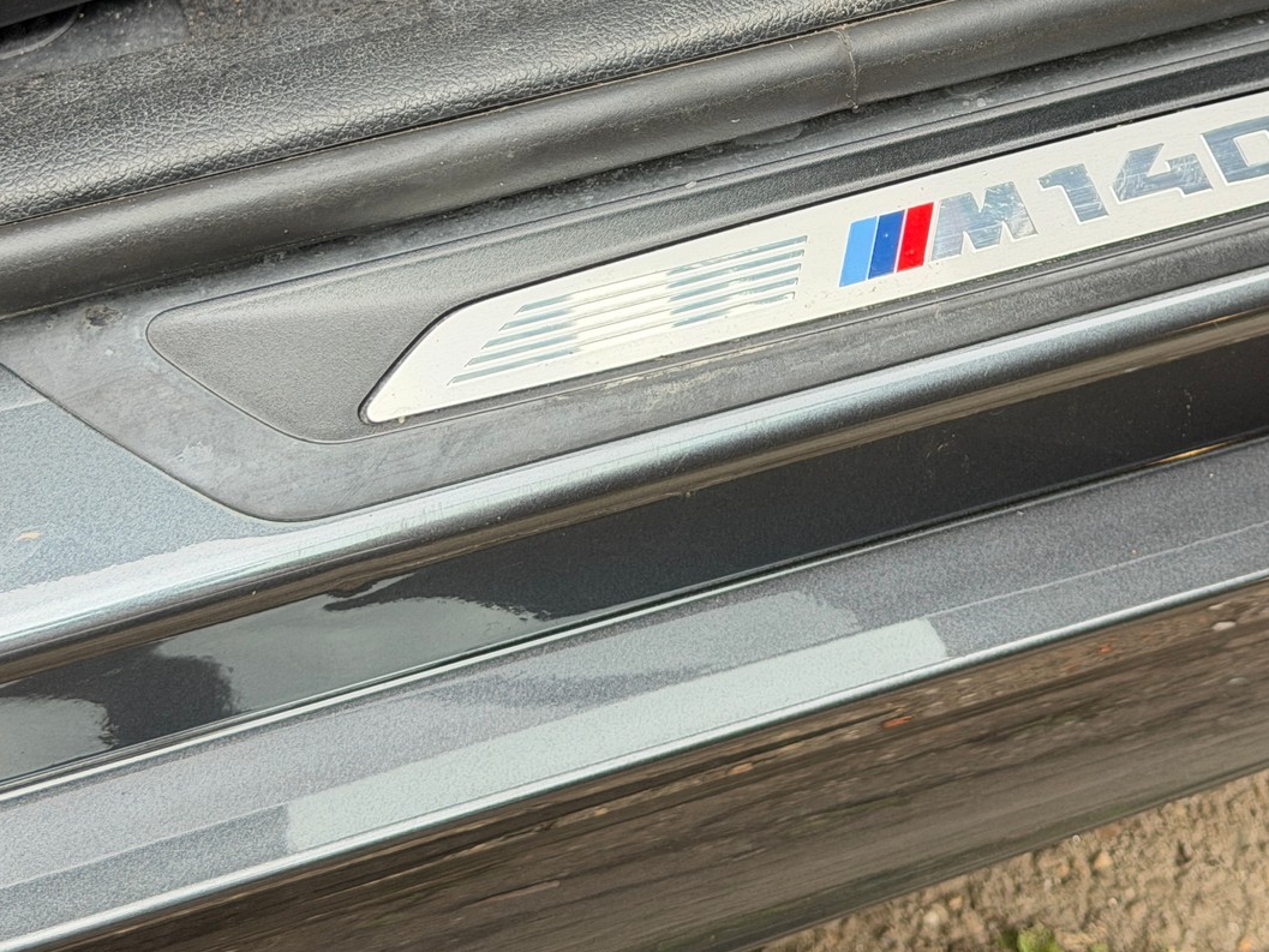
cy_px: 35
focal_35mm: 93
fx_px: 3410
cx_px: 911
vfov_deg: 15.6
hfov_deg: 21.0
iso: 80
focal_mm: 6.76
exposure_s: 1/185
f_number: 1.78
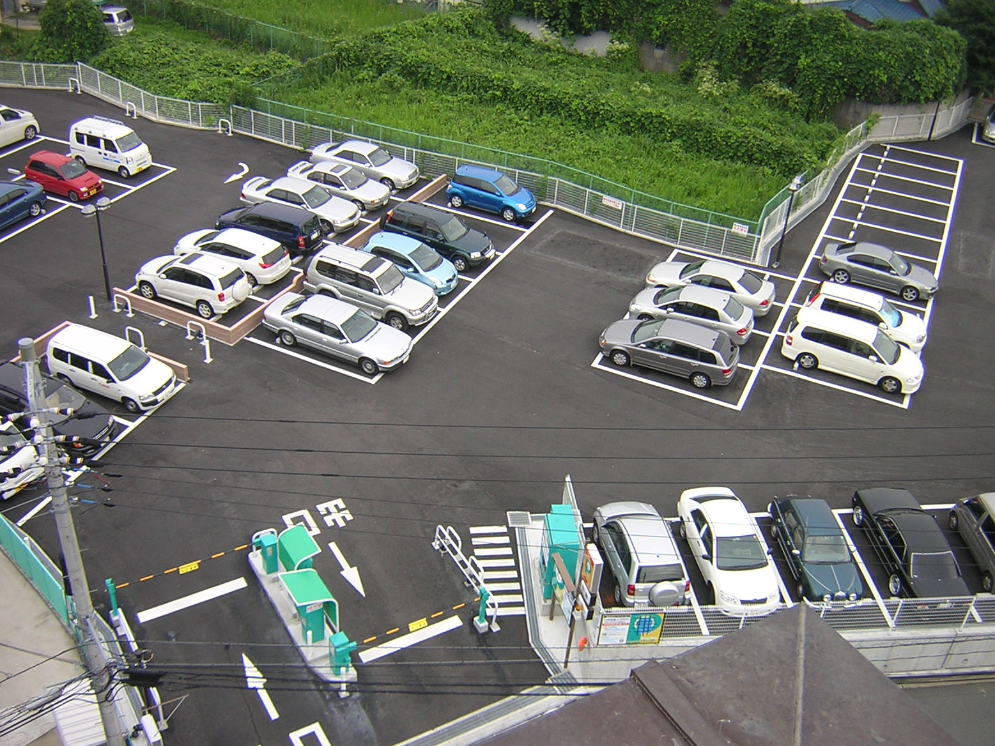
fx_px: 1064
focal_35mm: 37
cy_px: 375
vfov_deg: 38.7
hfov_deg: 50.1
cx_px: 509
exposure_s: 1/383
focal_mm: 4.7
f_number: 2.6
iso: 100
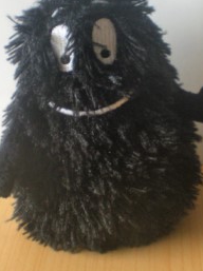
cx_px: 103
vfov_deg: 25.3
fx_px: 604
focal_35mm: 77
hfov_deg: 19.1
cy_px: 115
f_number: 3.1
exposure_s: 1/61.2
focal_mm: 6.3
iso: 200
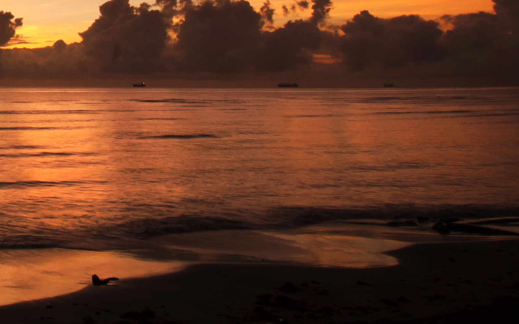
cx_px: -160
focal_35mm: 49
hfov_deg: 31.4
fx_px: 693
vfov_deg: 23.2
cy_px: -103
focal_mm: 12
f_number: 18
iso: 200
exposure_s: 1/3
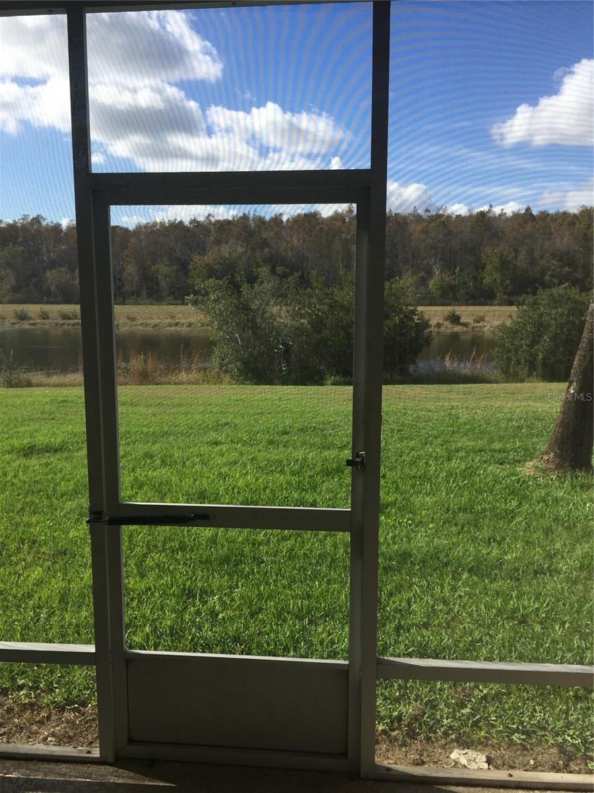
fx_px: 664
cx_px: 297
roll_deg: +0.0
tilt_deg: -11.9
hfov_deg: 48.2
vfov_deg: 61.7
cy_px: 396
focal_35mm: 29
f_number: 2.2
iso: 32
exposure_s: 1/1130
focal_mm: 4.15
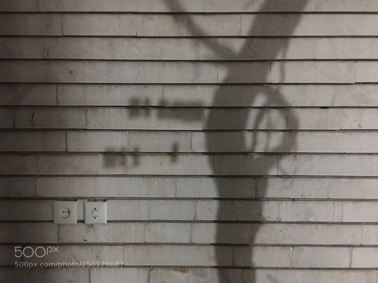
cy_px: 142
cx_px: 189
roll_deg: -0.5
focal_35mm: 29
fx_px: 317
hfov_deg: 61.7
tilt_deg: -1.8
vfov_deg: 48.2
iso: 1250
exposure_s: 1/17
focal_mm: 4.15
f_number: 2.2
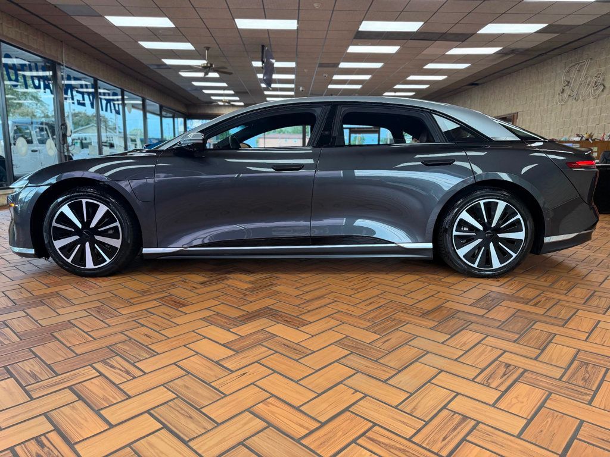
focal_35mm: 24
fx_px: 423
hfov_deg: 71.6
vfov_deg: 56.8
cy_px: 228
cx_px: 305
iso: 200
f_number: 1.78
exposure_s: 1/193
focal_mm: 6.76
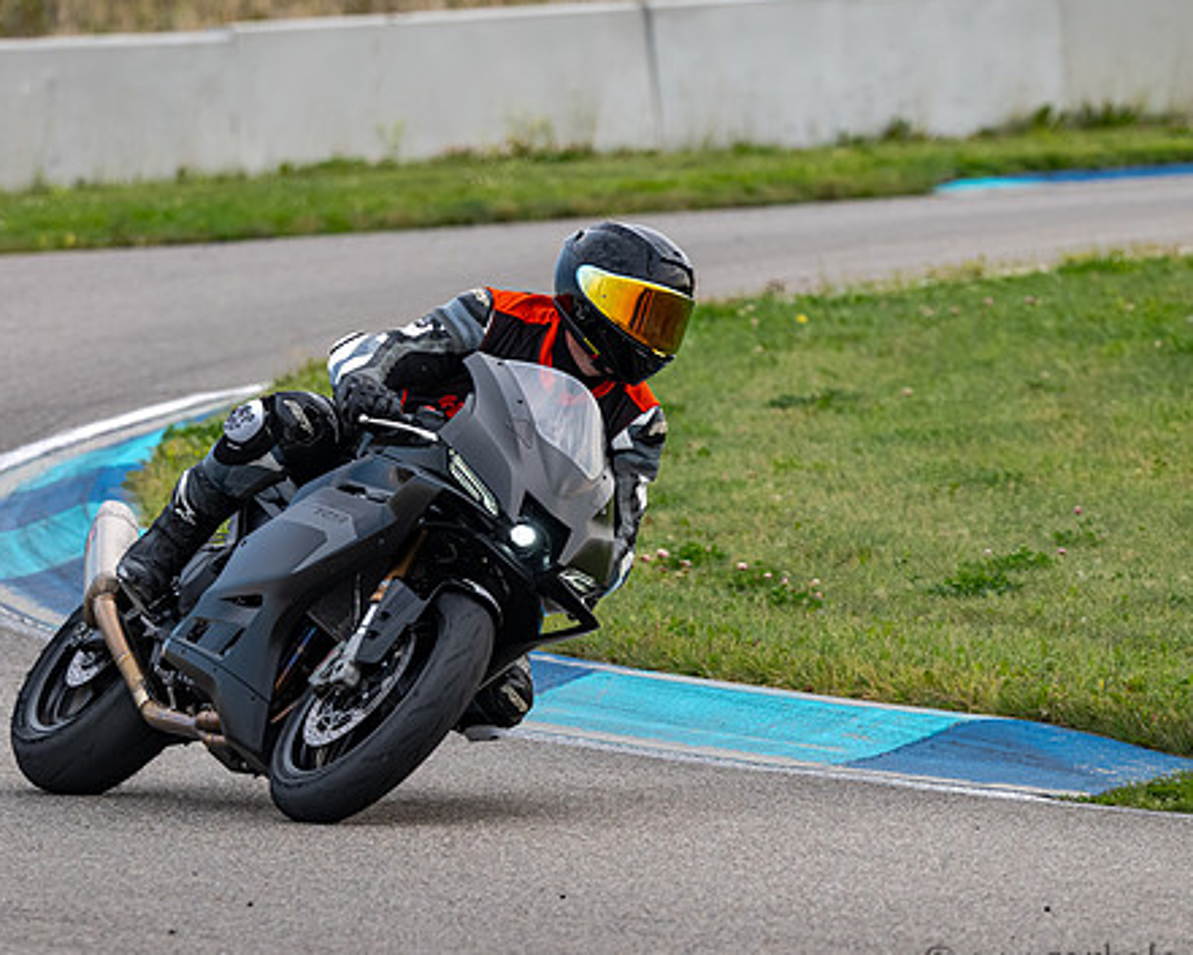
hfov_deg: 4.0
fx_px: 17164
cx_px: 343
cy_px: 453
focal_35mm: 486
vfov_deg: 3.2
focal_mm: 310
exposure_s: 1/1250
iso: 640
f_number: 6.3
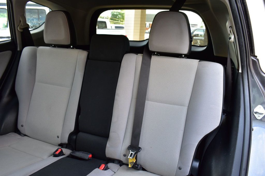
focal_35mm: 30
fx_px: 221
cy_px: 88
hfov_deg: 61.9
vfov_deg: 43.6
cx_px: 132
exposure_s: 1/25
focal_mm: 20
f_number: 7.1
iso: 400
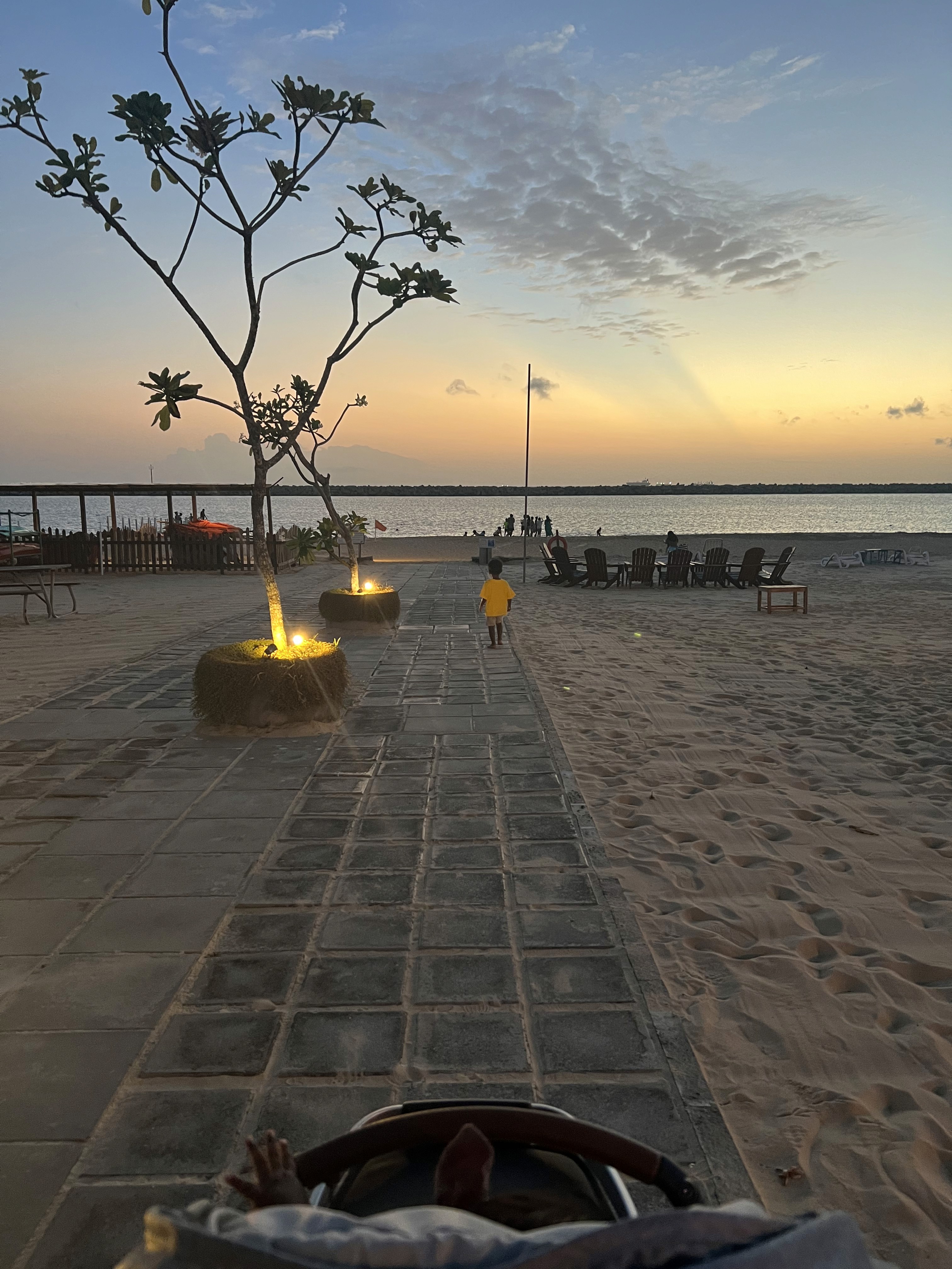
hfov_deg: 53.1
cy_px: 634
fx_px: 953
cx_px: 476
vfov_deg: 67.3
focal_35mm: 26
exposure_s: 1/49
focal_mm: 5.7
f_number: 1.5
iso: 200
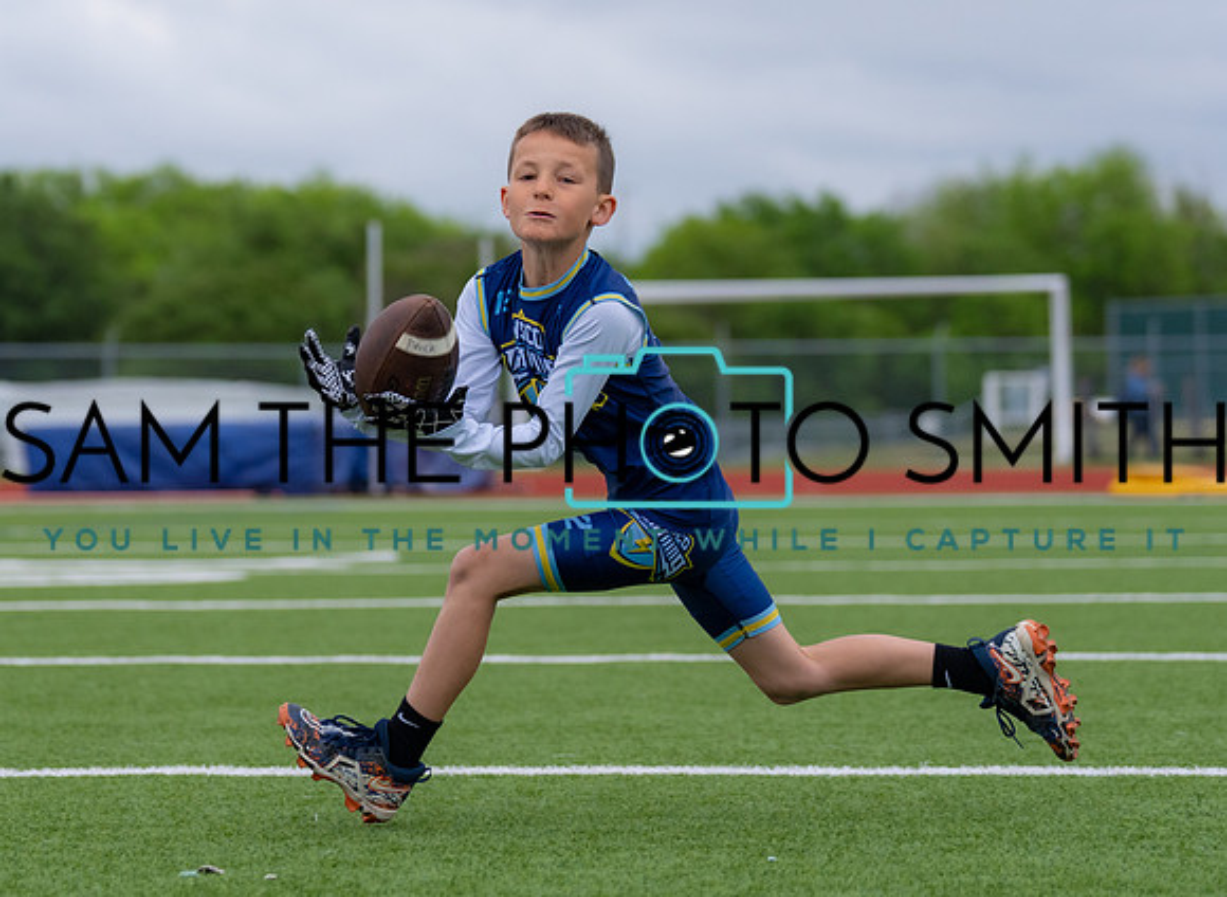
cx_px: 379
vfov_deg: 9.6
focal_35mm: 152
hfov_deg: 13.1
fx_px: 5341
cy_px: 175
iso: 800
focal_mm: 86
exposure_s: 1/1250
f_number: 2.8
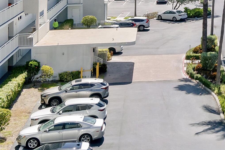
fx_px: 556
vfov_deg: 14.4
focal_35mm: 89
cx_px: 322
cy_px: -70
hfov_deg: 20.2
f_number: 9
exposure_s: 1/2500
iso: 500
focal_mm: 20
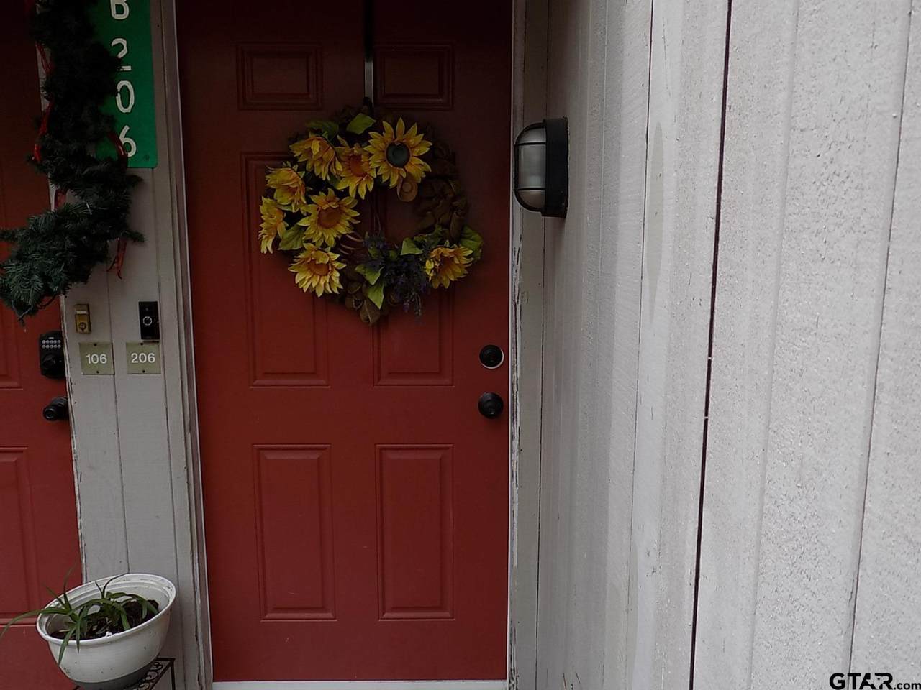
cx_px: 460
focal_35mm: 27
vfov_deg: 51.4
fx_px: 718
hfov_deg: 65.3
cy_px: 345
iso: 100
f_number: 3.2
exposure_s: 1/30
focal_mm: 4.8
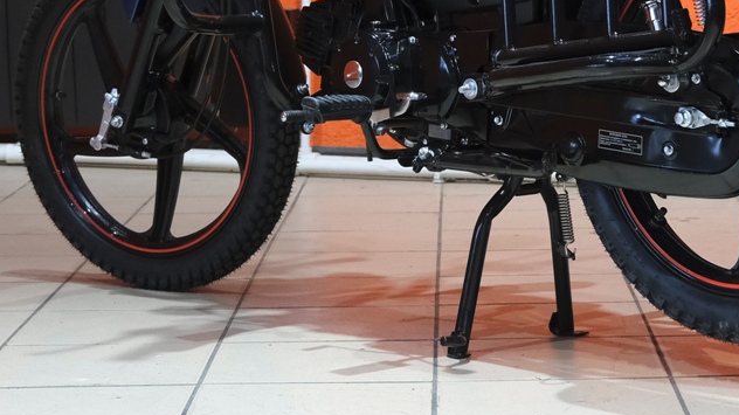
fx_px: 2390
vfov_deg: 9.6
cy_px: -200
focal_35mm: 122
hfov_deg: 17.6
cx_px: 467
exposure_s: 1/100
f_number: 4
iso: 1600
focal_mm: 30.8
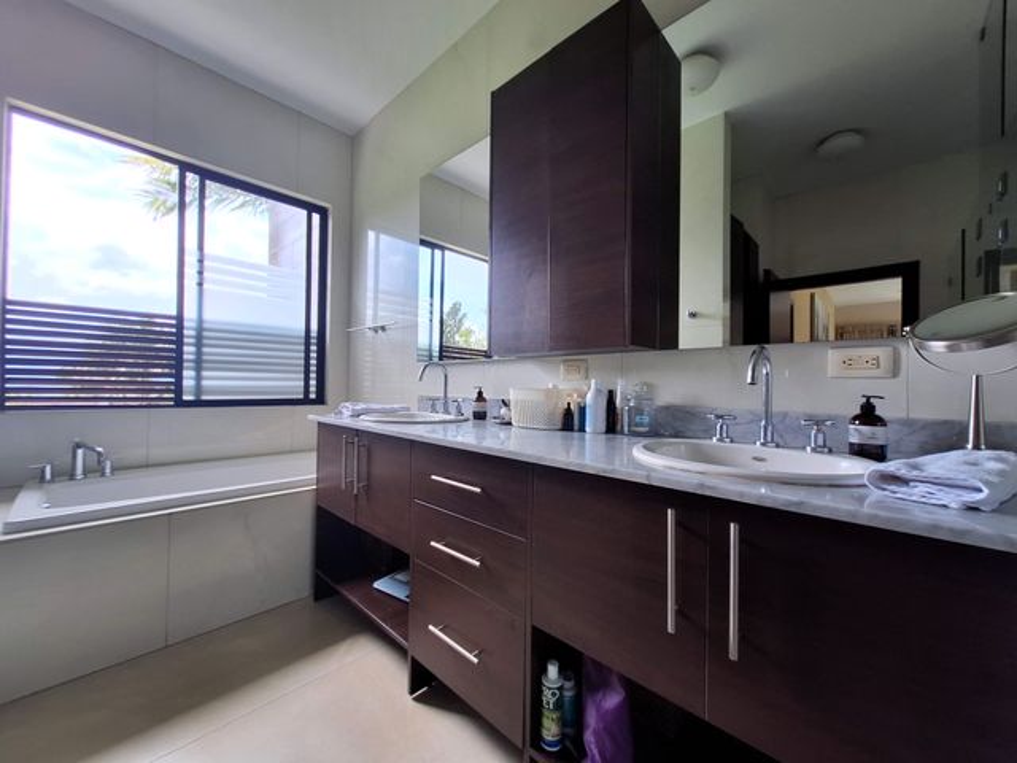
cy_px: 382
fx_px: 382
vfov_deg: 89.9
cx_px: 508
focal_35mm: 13
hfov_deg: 106.2
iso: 50
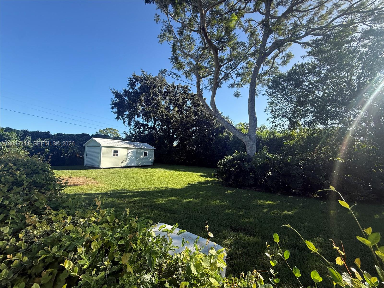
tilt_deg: +3.6
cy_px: 144
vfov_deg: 85.7
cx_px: 192
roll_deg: -3.4
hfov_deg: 102.1
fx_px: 155
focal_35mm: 14
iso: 50
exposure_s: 1/789
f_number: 2.2
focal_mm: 2.22
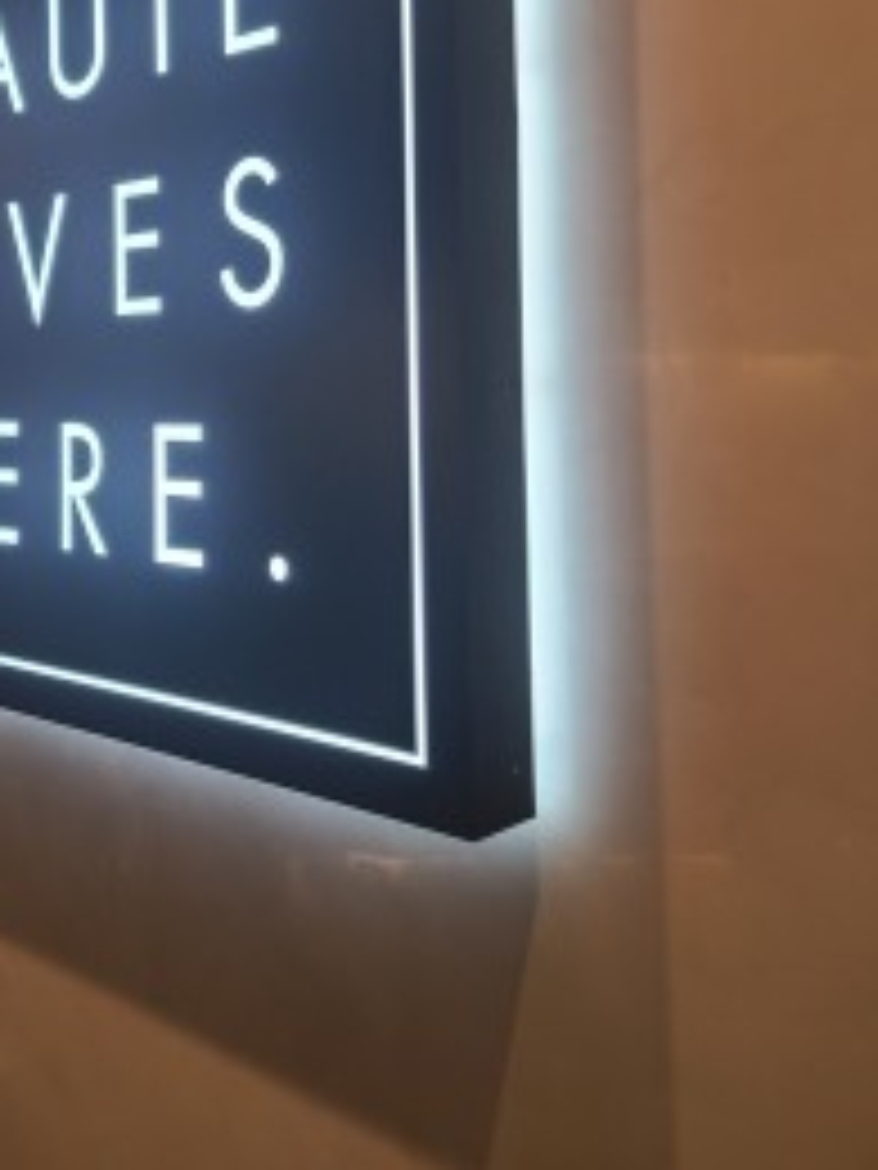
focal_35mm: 40
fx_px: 1353
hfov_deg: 35.5
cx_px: 266
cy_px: 342
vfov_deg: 45.7
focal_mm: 5.4
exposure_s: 1/60
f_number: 1.8
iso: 80
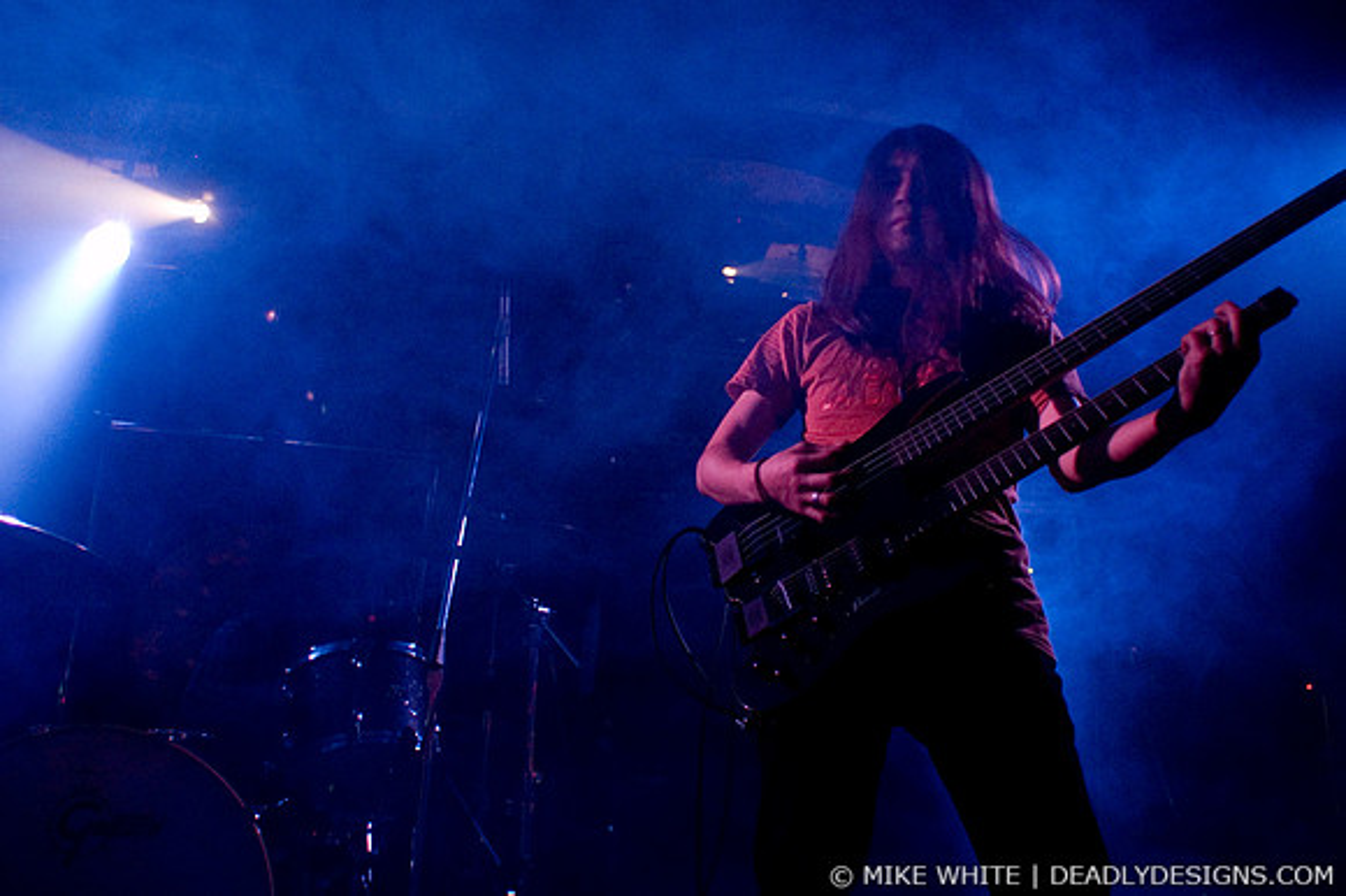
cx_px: 673
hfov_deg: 62.0
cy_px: 448
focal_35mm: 30
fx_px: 1121
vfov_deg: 43.6
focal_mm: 20
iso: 1600
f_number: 2.8
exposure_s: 1/20
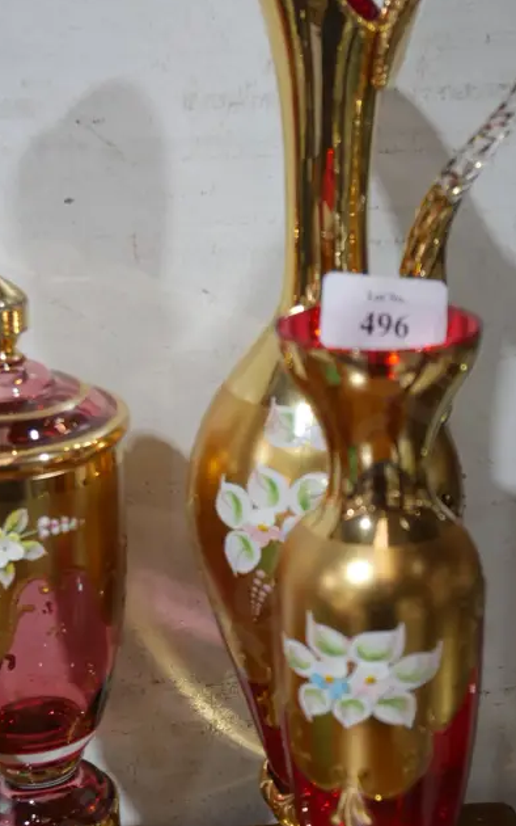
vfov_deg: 32.9
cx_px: 347
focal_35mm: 62
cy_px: 489
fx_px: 1394
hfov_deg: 20.9
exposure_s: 1/60
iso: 500
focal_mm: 18
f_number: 4
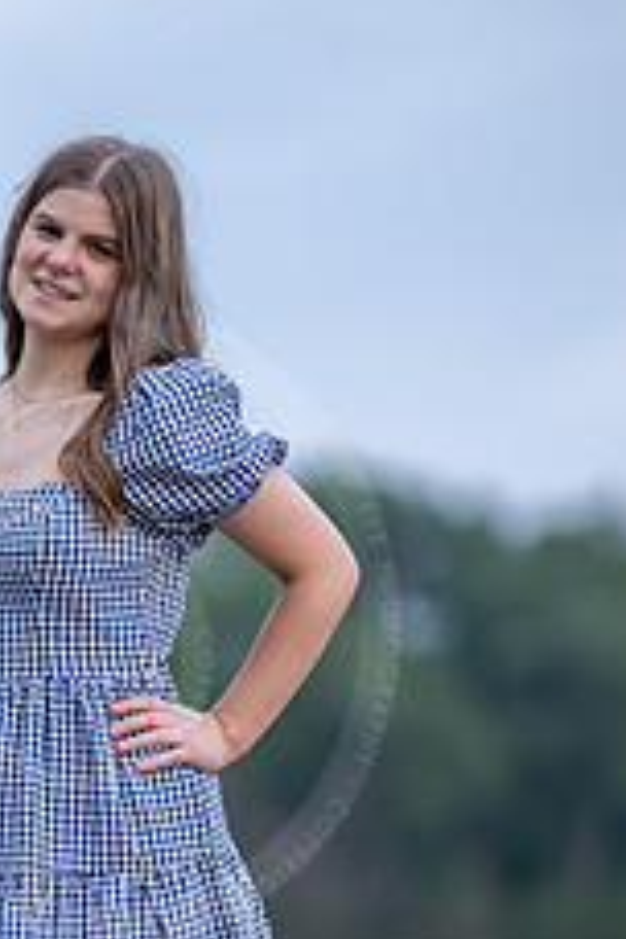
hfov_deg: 8.2
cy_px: 770
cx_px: 115
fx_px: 4382
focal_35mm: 168
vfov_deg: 12.2
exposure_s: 1/500
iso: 500
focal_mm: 85
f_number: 1.2
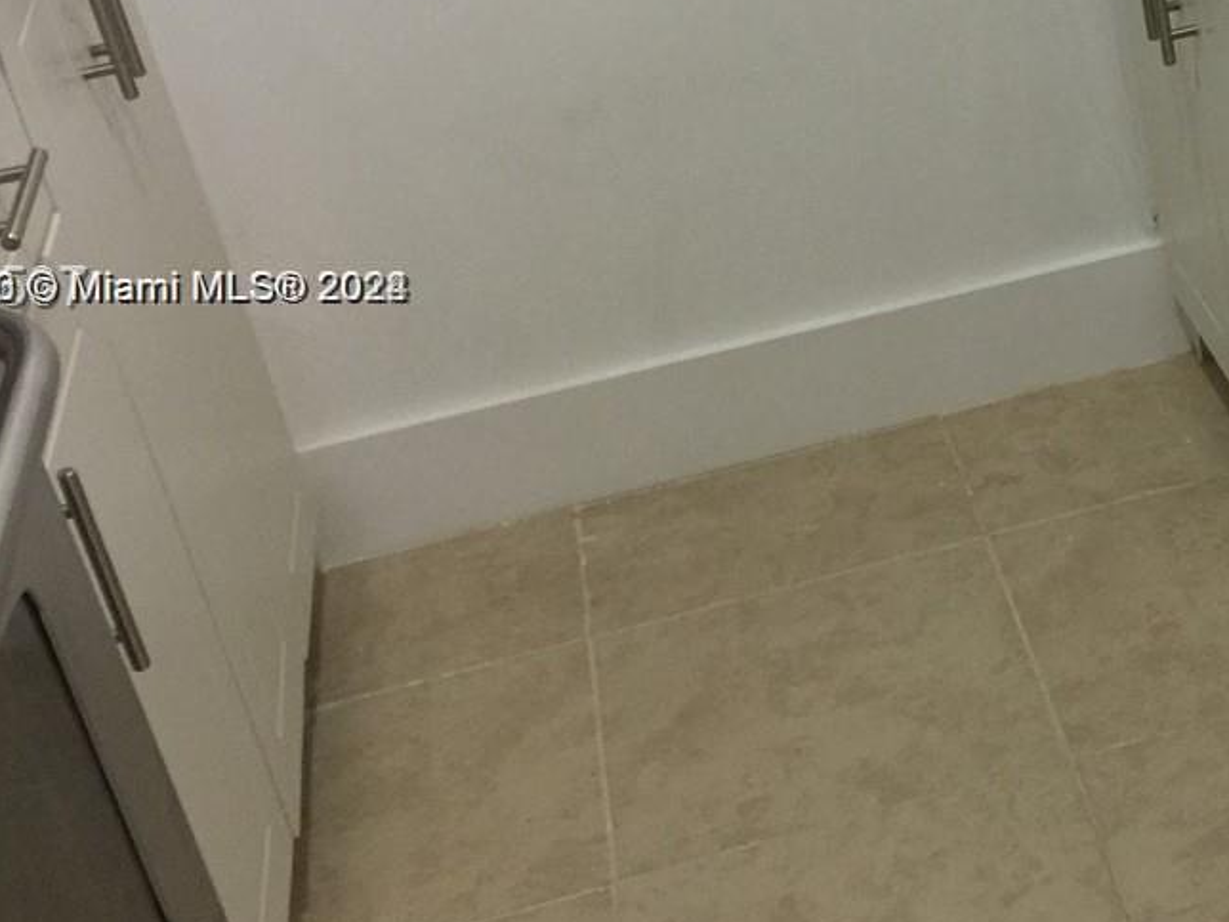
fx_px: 2556
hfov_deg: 25.3
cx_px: 1324
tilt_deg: -25.3
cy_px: 290
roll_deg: +7.1
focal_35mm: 72
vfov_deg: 20.4
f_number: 2.2
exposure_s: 1/15
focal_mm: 4.15
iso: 125
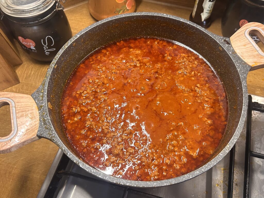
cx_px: 132
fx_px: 198
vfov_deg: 53.0
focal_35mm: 26
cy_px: 99
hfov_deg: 67.3
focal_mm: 5.7
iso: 200
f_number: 1.5
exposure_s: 1/50
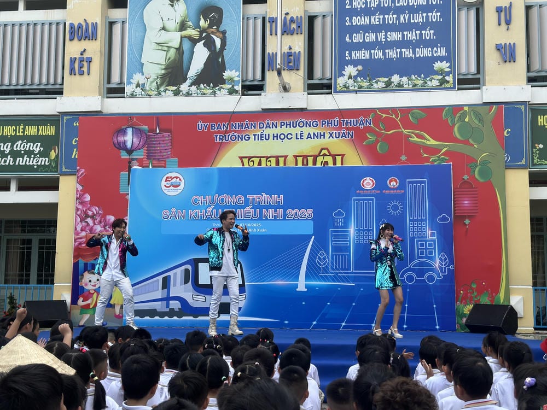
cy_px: 205
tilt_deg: +6.5
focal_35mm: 48
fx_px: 758
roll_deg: -0.5
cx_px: 274
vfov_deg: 30.3
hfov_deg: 39.7
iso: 80
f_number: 1.78
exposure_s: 1/2667
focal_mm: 6.86
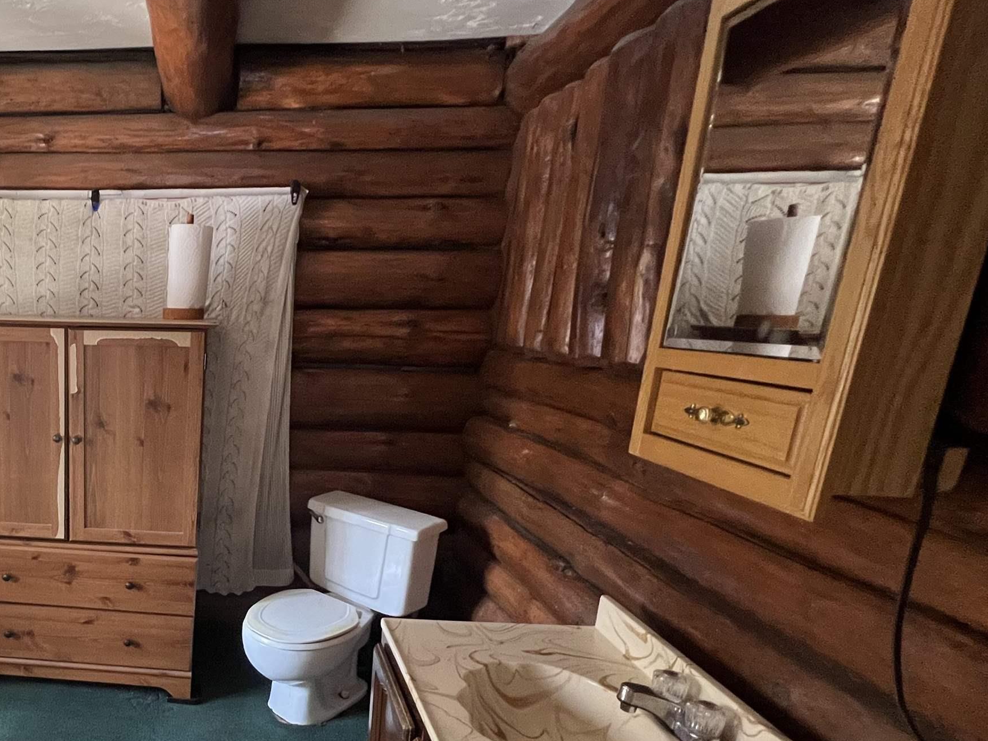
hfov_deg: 63.0
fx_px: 656
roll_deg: -0.1
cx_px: 116
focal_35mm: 23
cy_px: 492
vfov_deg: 57.6
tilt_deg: -15.0
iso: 640
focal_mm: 1.57
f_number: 1.8
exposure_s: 1/60
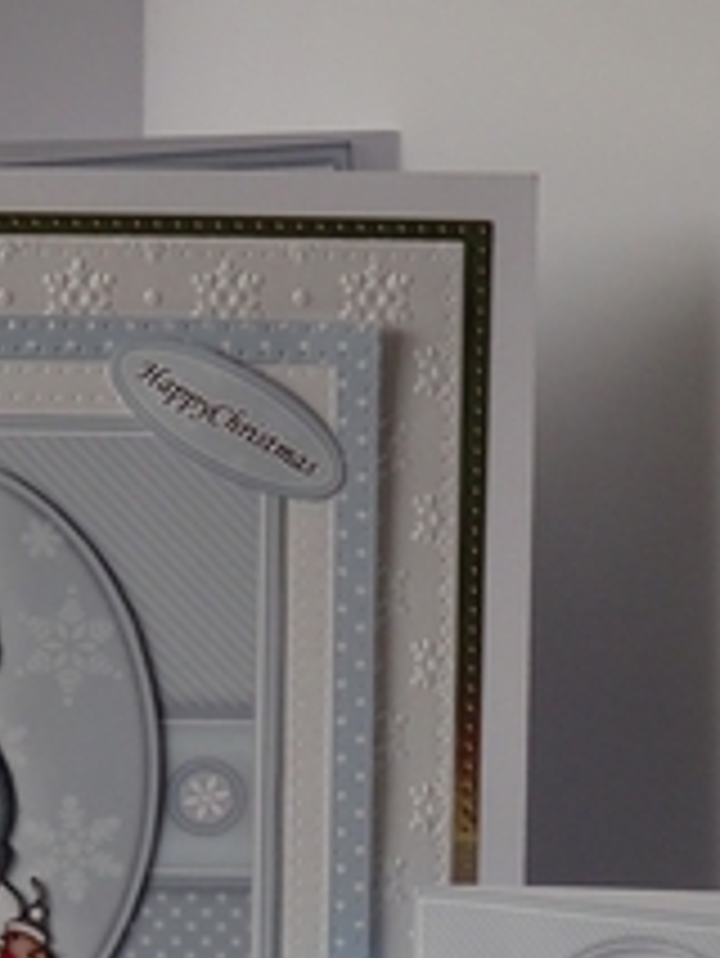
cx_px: 108
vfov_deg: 9.2
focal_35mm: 215
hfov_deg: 6.9
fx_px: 5957
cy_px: 740
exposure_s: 1/125
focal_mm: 17.49
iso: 320
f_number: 5
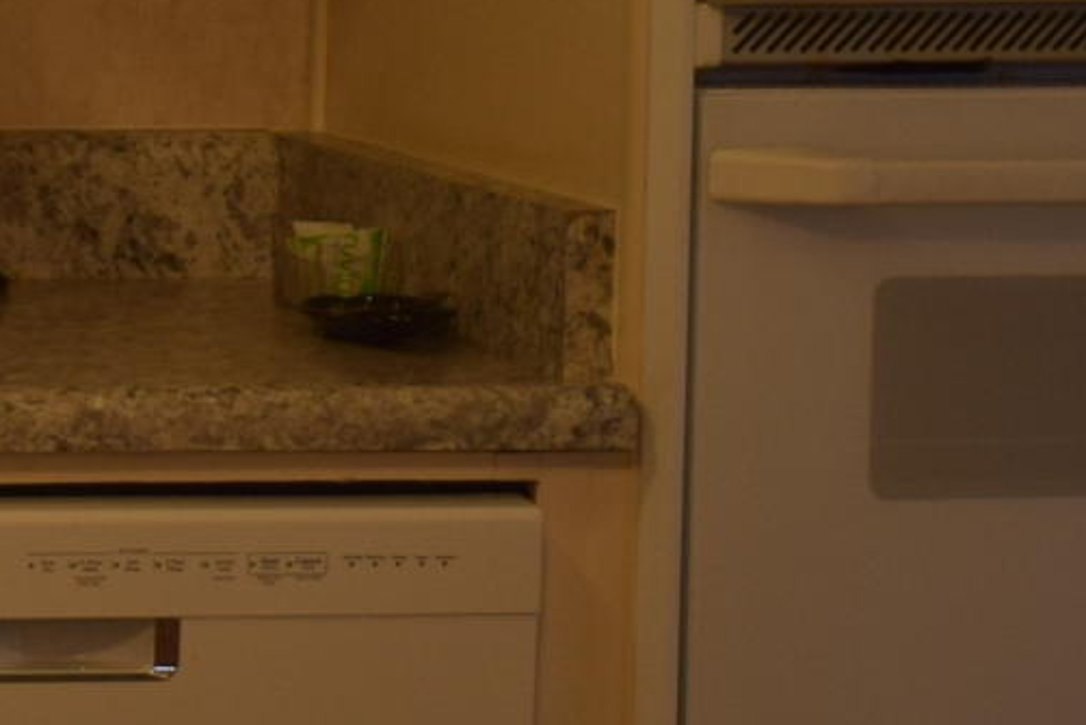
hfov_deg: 7.4
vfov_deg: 5.1
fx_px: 8117
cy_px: -84
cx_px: -876
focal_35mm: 269
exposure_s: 1/60
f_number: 4.2
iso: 320
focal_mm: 30
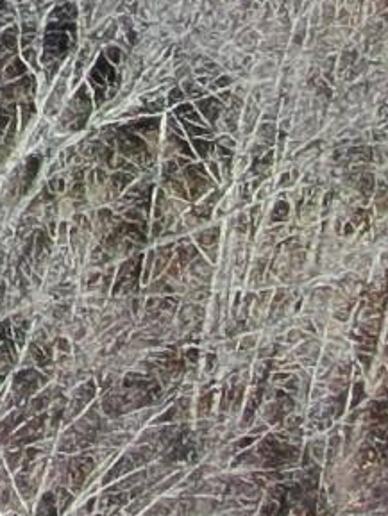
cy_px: -946
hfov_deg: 2.7
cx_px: -2135
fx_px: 7437
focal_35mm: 498
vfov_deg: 3.9
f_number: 3.8
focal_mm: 8.6
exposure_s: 1/400
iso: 100
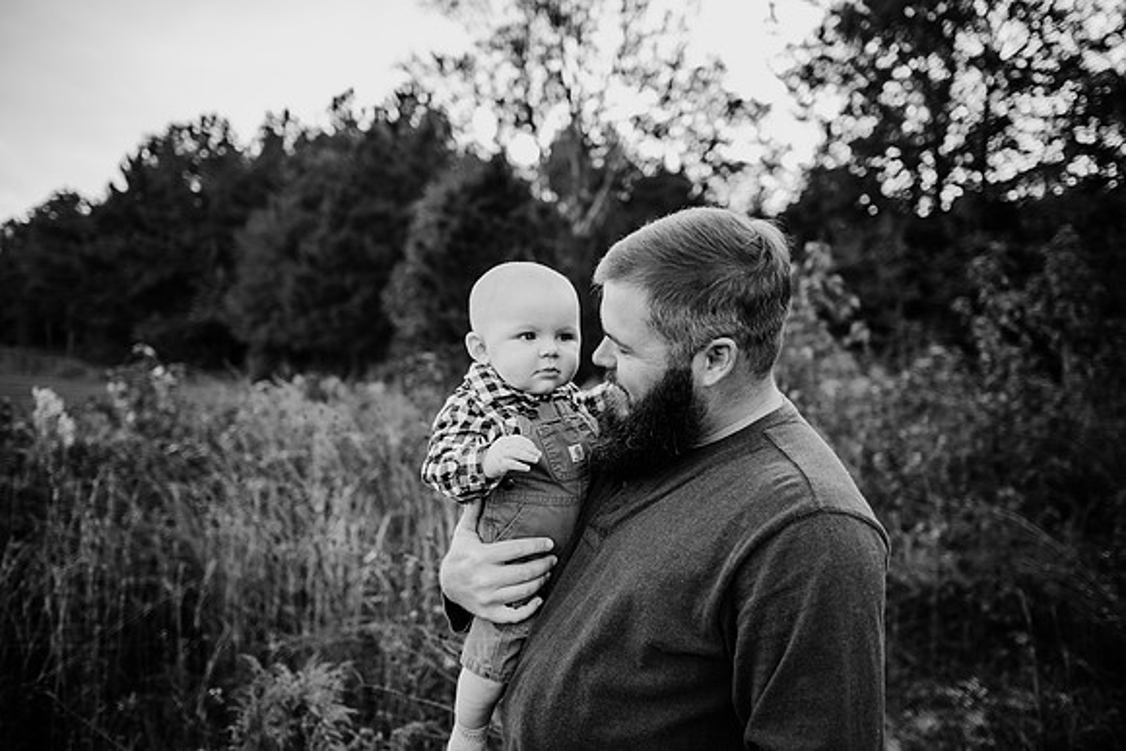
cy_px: 376
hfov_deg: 73.7
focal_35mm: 24
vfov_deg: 53.2
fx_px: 751
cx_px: 563
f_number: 2.2
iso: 200
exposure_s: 1/640
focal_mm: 24
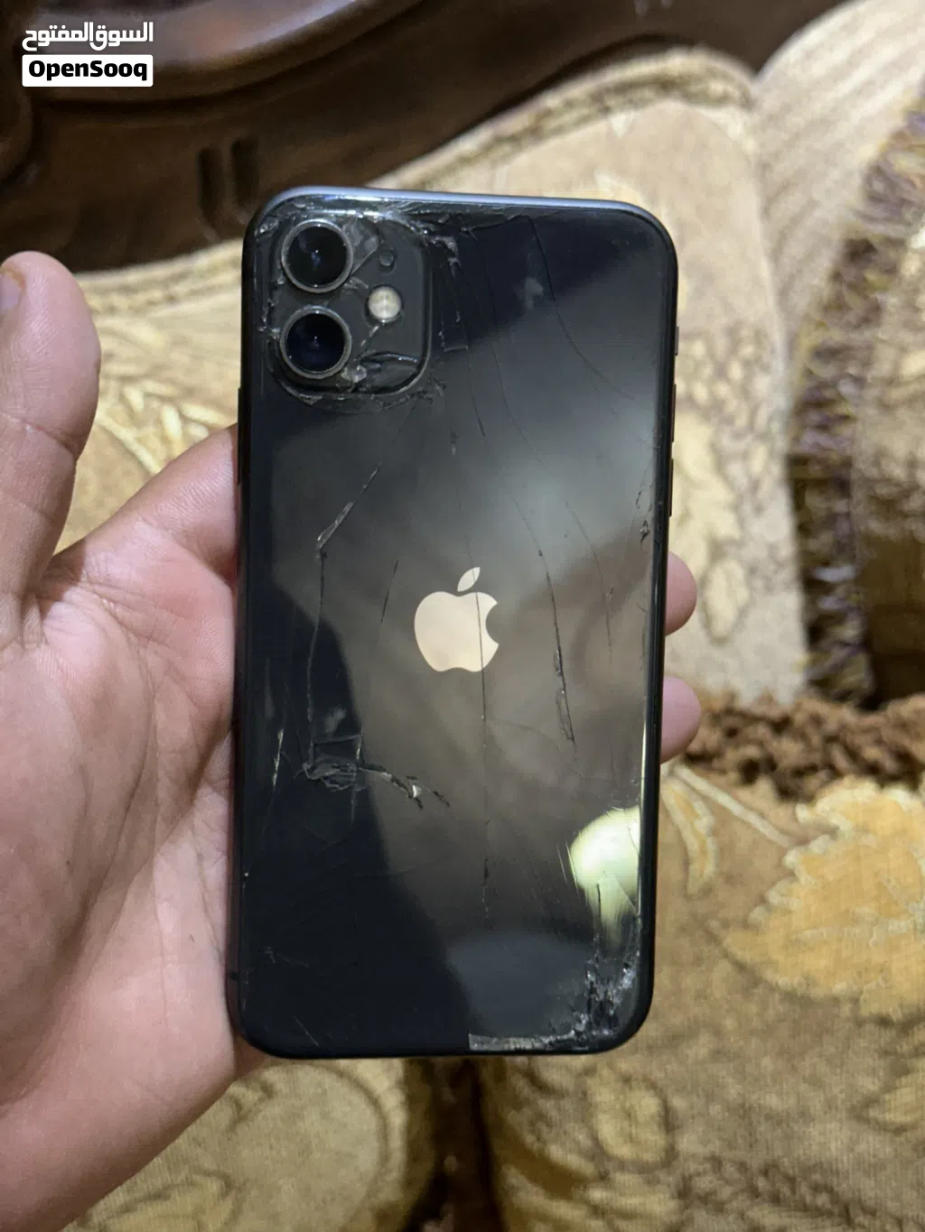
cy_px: 616
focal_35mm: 48
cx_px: 462
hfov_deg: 30.3
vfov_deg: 39.7
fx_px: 1710
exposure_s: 1/25
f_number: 1.78
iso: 500
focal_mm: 6.86
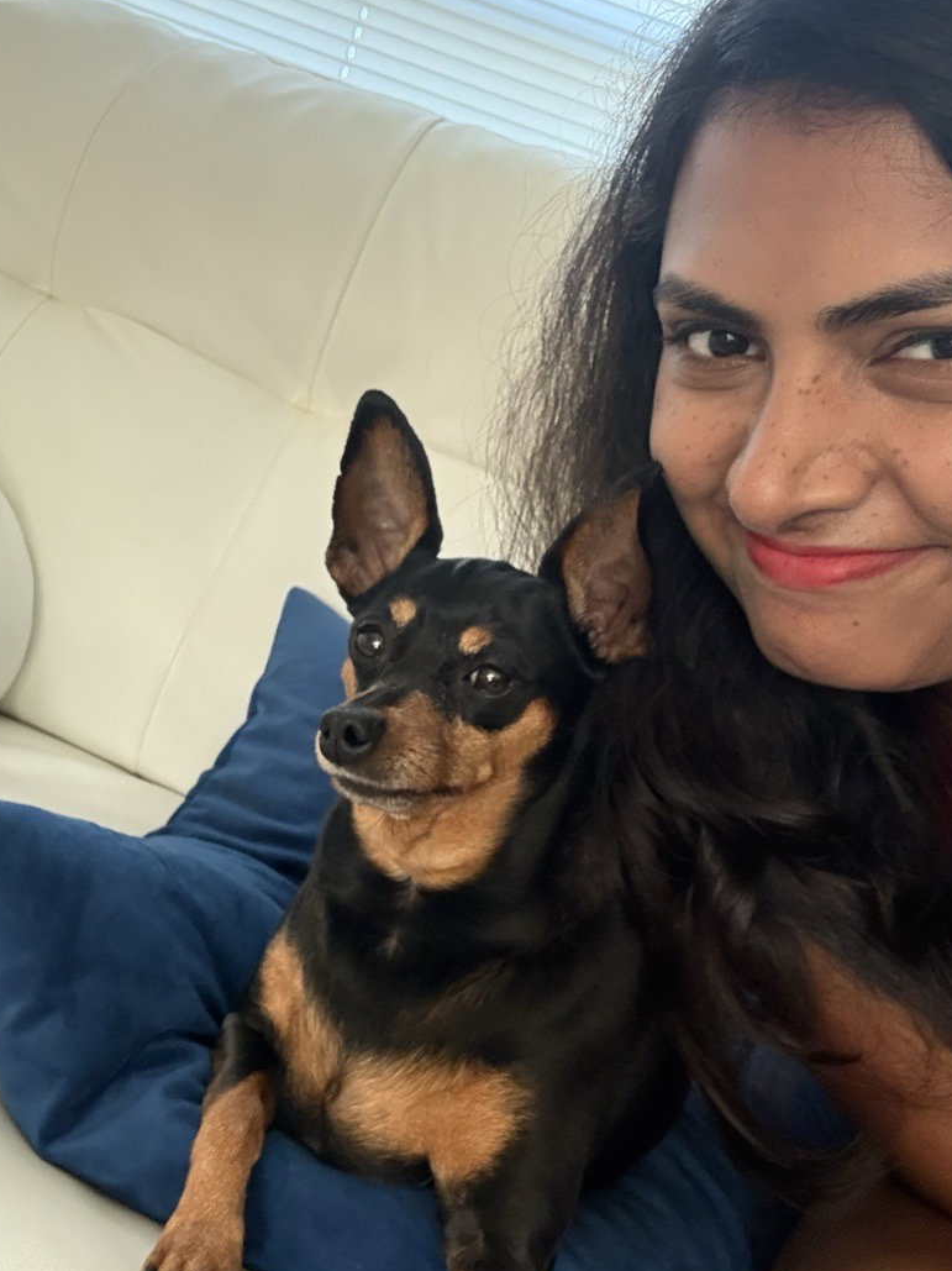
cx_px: 478
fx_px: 1284
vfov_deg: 52.6
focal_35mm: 35
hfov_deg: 40.7
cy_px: 616
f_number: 1.9
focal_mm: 2.69
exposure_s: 1/43
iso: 320
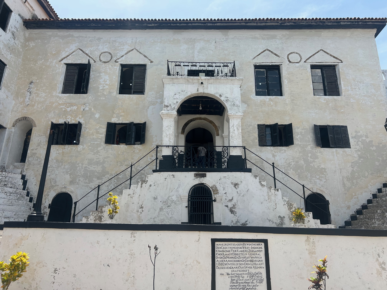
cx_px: 194
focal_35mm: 26
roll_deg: -0.3
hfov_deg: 67.3
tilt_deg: +18.5
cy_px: 145
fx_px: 291
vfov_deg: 53.1
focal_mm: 5.7
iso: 50
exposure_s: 1/4274
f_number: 1.5
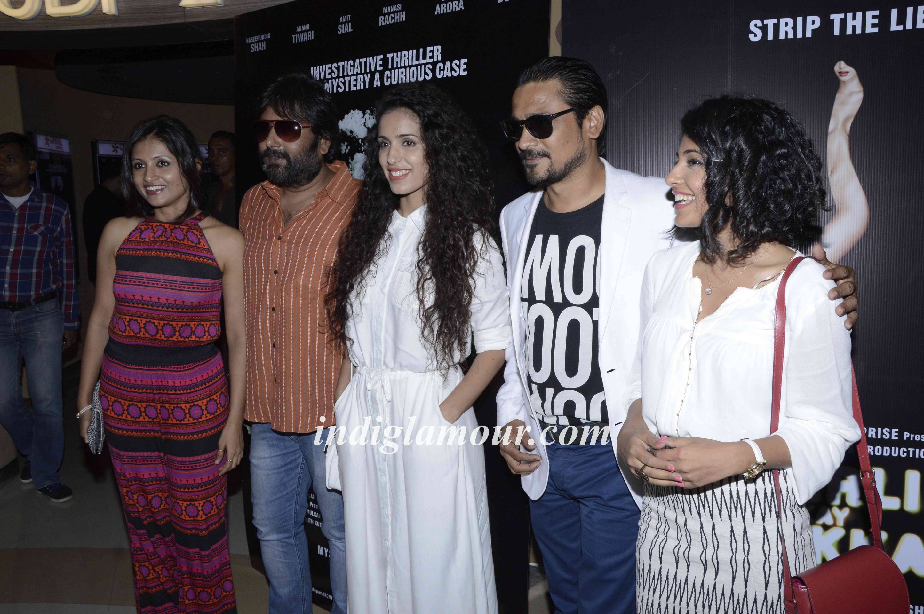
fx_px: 808
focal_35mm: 32
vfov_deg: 41.6
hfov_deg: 59.5
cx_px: 462
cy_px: 307
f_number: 10
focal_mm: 21
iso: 800
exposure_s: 1/160
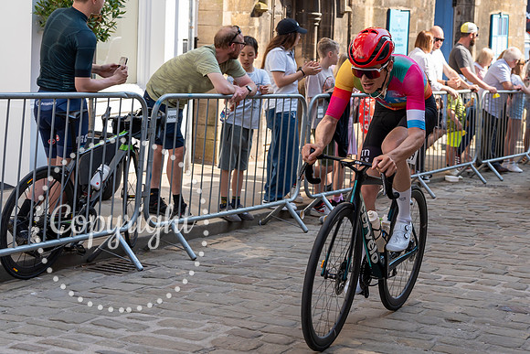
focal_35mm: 72
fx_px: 1057
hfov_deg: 27.9
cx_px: 364
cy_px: 59
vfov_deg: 18.8
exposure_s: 1/500
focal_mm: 43
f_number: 3.5
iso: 100
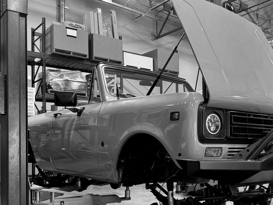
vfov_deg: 36.5
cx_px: 167
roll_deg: +1.0
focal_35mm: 39
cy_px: 132
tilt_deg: +1.9
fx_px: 308
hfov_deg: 47.5
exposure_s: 1/60
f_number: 1.78
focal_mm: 6.76
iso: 200
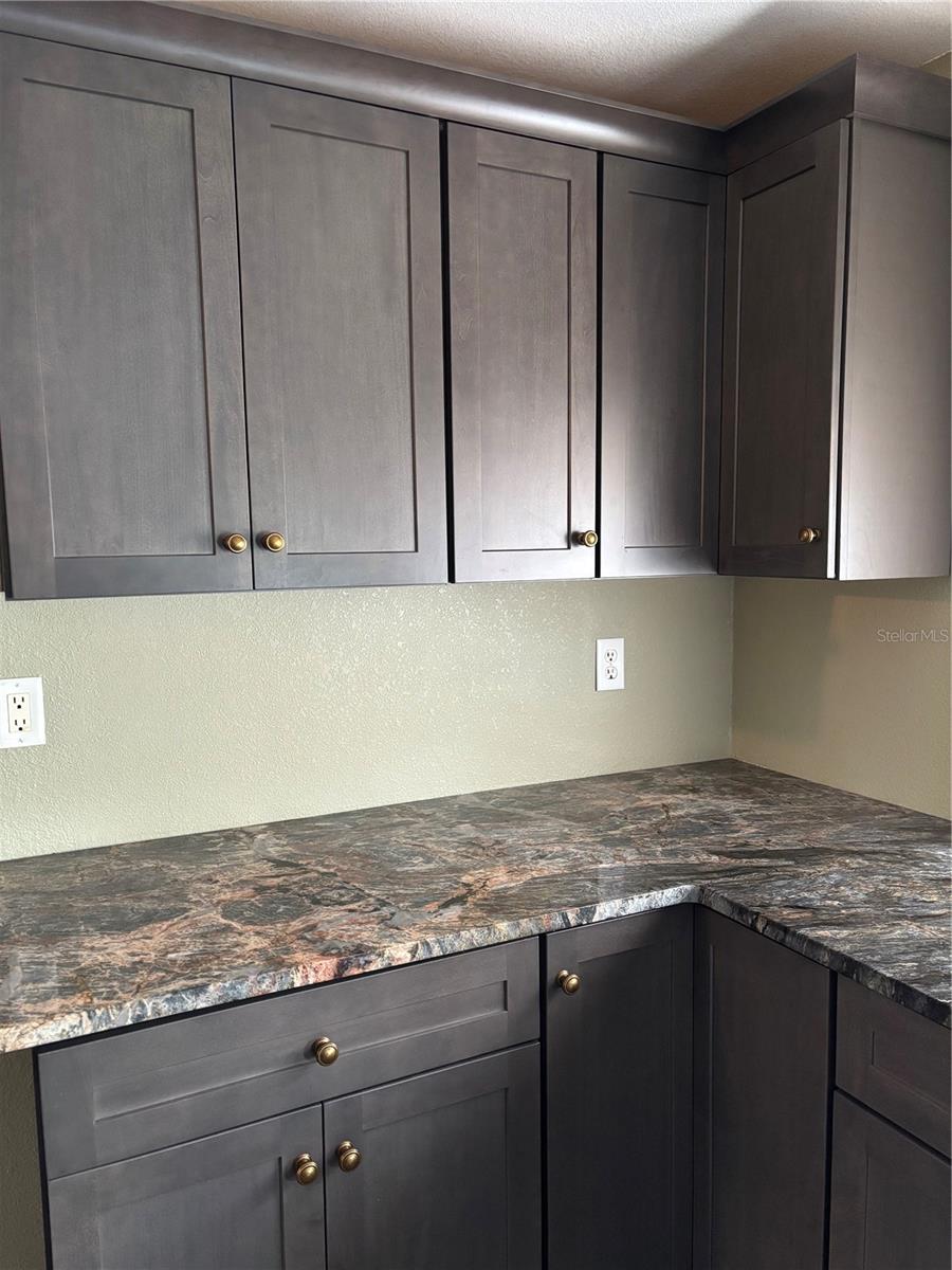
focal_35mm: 26
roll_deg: +0.3
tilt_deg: -6.0
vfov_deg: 67.3
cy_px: 635
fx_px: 953
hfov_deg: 53.1
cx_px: 476
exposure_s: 1/40
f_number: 1.6
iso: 500
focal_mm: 5.96
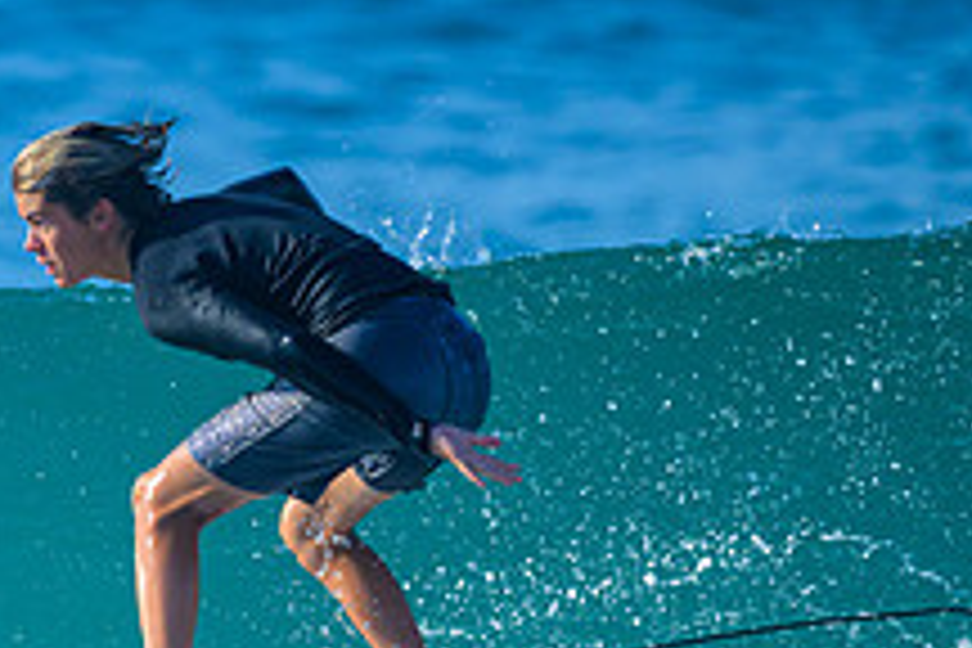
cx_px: 207
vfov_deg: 0.6
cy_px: 776
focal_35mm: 2144
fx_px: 57883
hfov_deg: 1.0
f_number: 6.3
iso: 400
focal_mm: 800
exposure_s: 1/2500
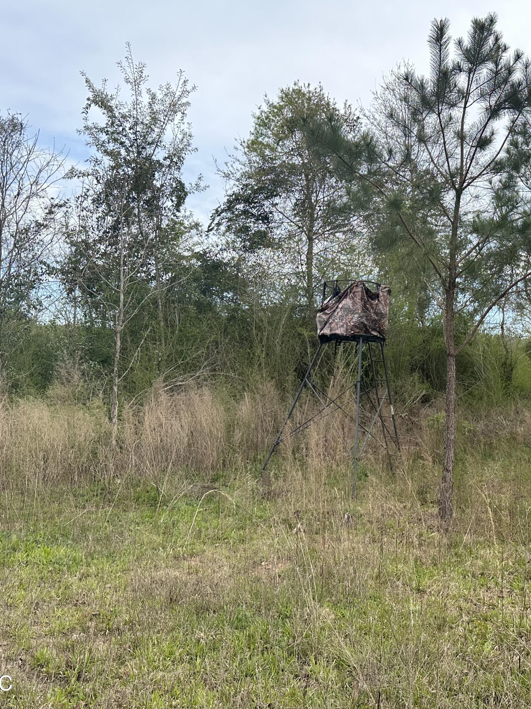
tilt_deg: +1.8
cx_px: 349
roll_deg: -1.9
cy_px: 351
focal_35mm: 33
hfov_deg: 42.4
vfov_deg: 55.4
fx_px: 675
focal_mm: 6.86
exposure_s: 1/1321
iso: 80
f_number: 1.78
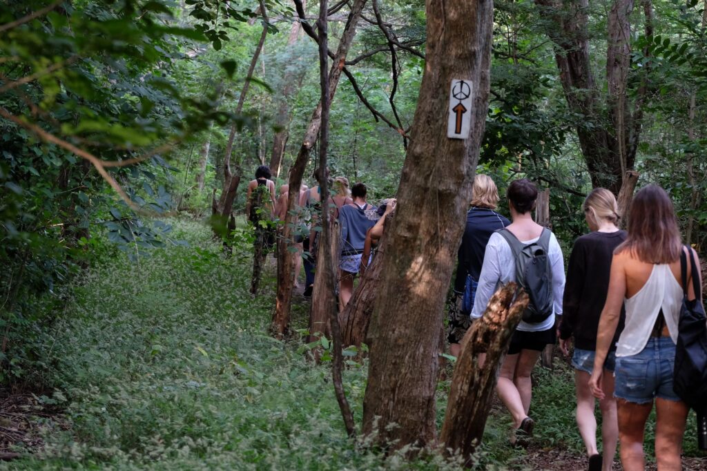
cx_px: 354
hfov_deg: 21.5
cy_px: 236
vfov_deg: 14.4
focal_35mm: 95
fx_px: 1865
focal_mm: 63.4
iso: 2500
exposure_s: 1/180
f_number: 4.5
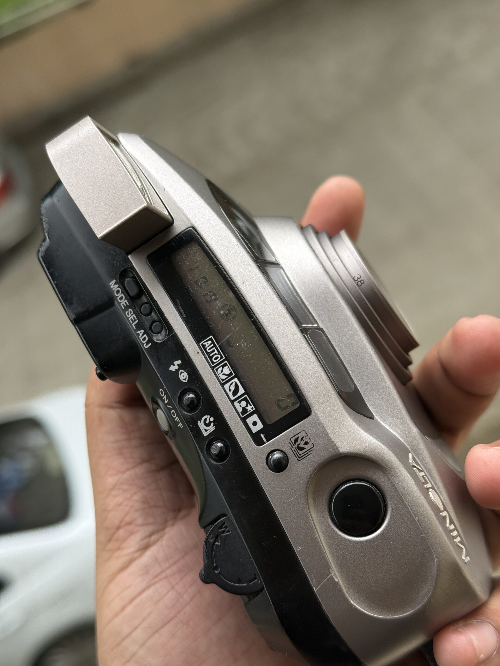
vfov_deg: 39.7
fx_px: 924
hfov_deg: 30.3
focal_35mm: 48
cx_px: 250
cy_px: 333
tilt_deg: -41.1
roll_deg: +23.5
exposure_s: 1/895
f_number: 1.78
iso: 64
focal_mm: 6.76
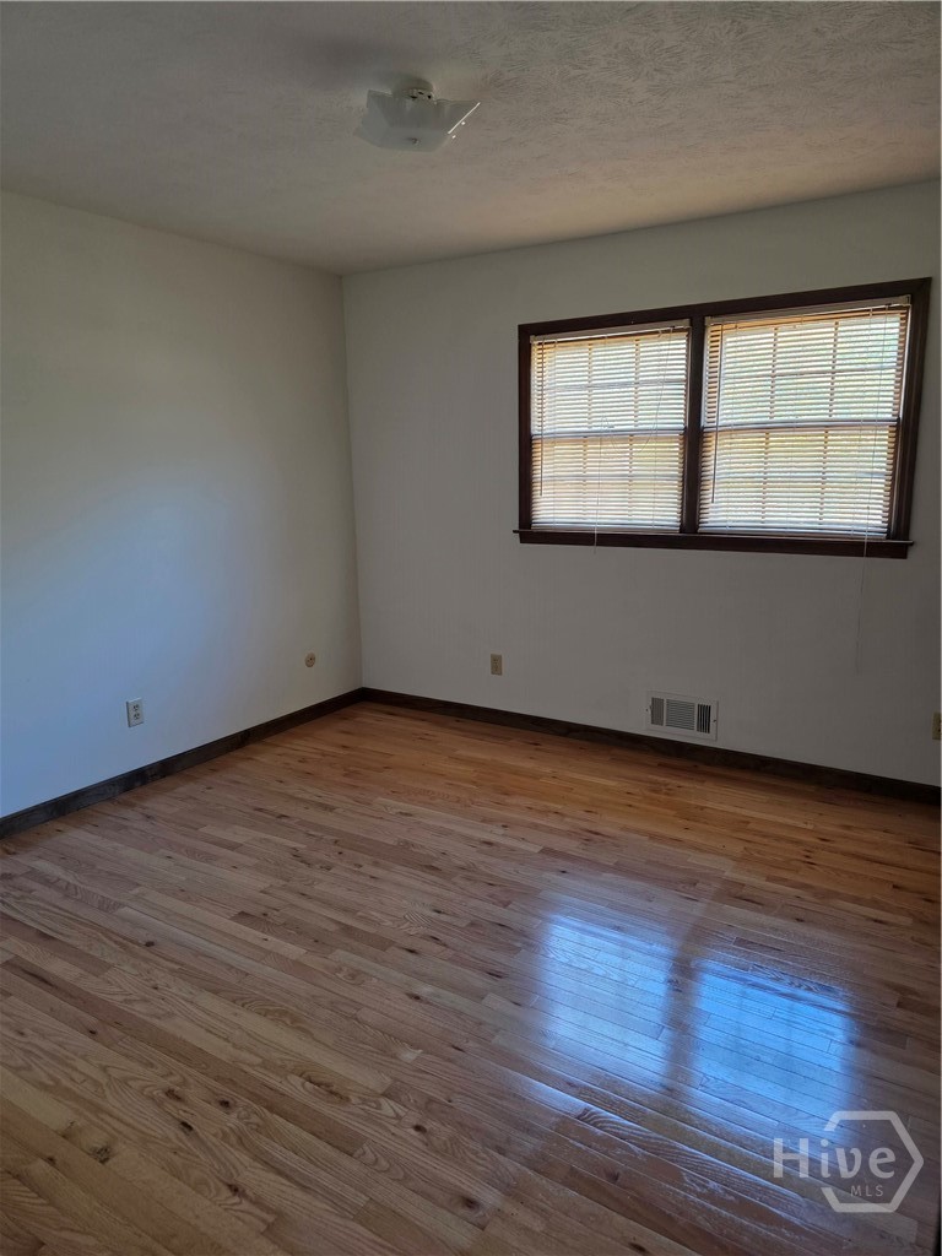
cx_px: 471
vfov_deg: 73.9
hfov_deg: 58.9
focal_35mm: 23
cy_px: 628
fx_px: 835
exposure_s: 1/120
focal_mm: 6.3
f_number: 1.7
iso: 320
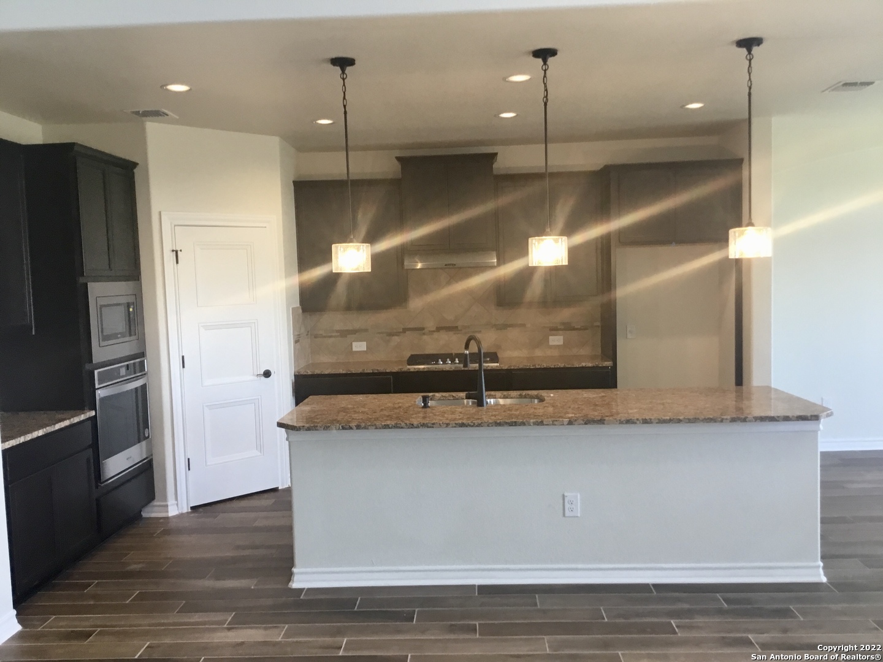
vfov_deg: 45.4
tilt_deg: -4.2
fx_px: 791
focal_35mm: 31
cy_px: 331
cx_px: 442
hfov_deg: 58.4
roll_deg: +0.1
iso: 50
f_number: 2.4
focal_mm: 3.3
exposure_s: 1/30
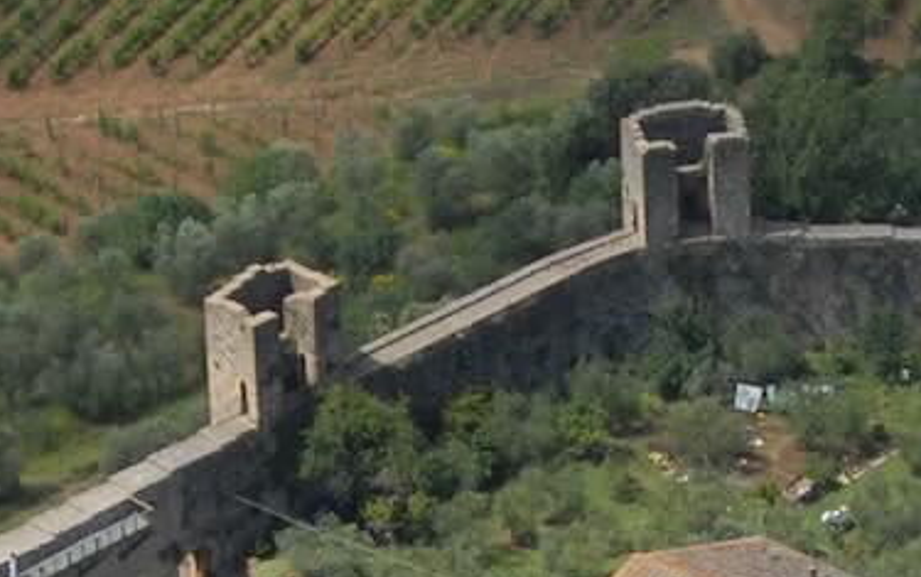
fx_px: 11429
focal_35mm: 455
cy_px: 1401
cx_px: 1366
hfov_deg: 4.6
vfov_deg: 2.9
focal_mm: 62
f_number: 7.1
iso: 320
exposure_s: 1/800
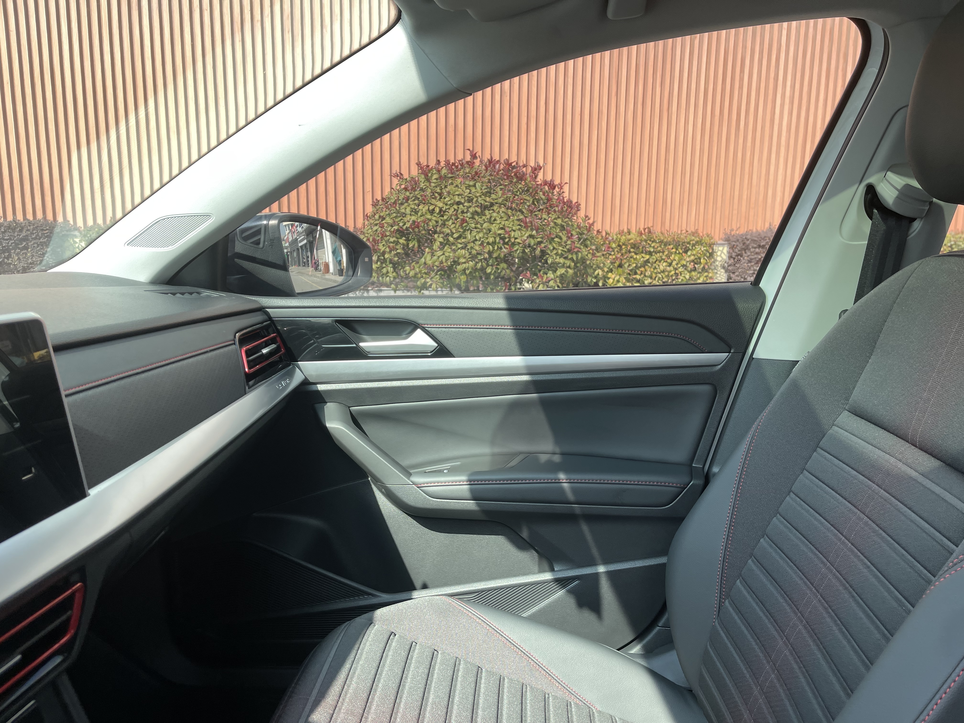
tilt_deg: -10.2
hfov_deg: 69.4
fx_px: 696
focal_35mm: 25
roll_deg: -0.4
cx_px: 482
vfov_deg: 54.9
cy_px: 362
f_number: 1.6
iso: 32
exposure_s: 1/765
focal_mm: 5.1
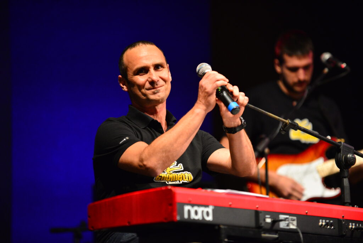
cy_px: 122
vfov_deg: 6.9
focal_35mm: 200
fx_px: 2018
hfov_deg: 10.3
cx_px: 182
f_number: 2.8
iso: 3200
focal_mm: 200
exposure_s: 1/200
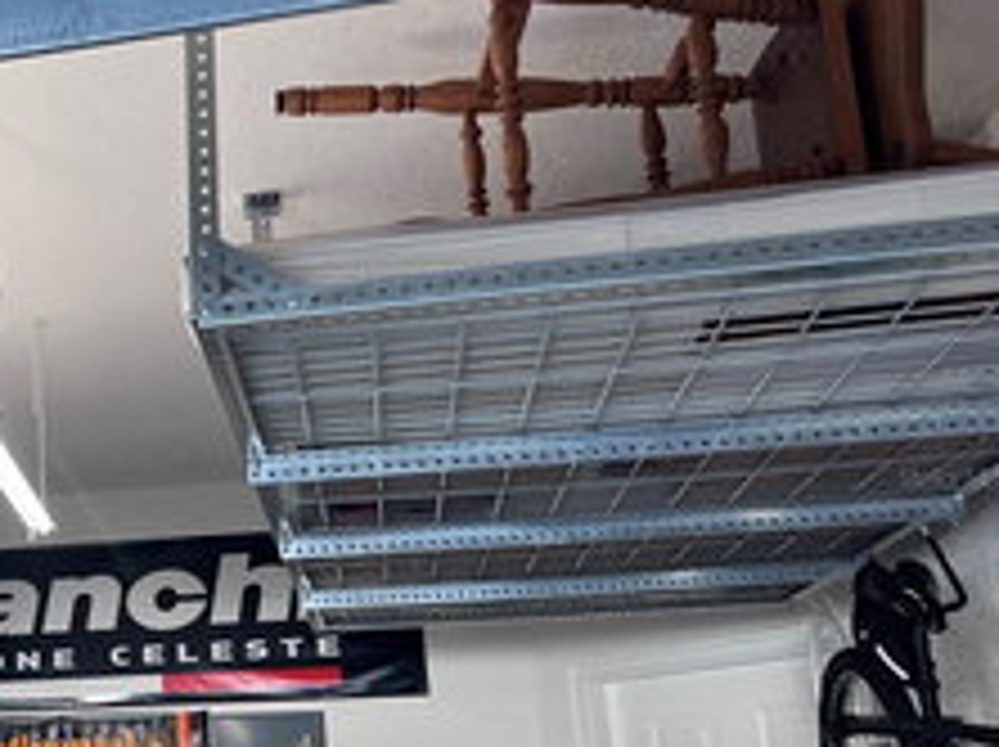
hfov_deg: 35.4
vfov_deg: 28.9
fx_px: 1441
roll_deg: +1.3
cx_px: 52
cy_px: 477
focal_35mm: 50
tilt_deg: +13.6
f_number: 1.5
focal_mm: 5.7
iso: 64
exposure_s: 1/120
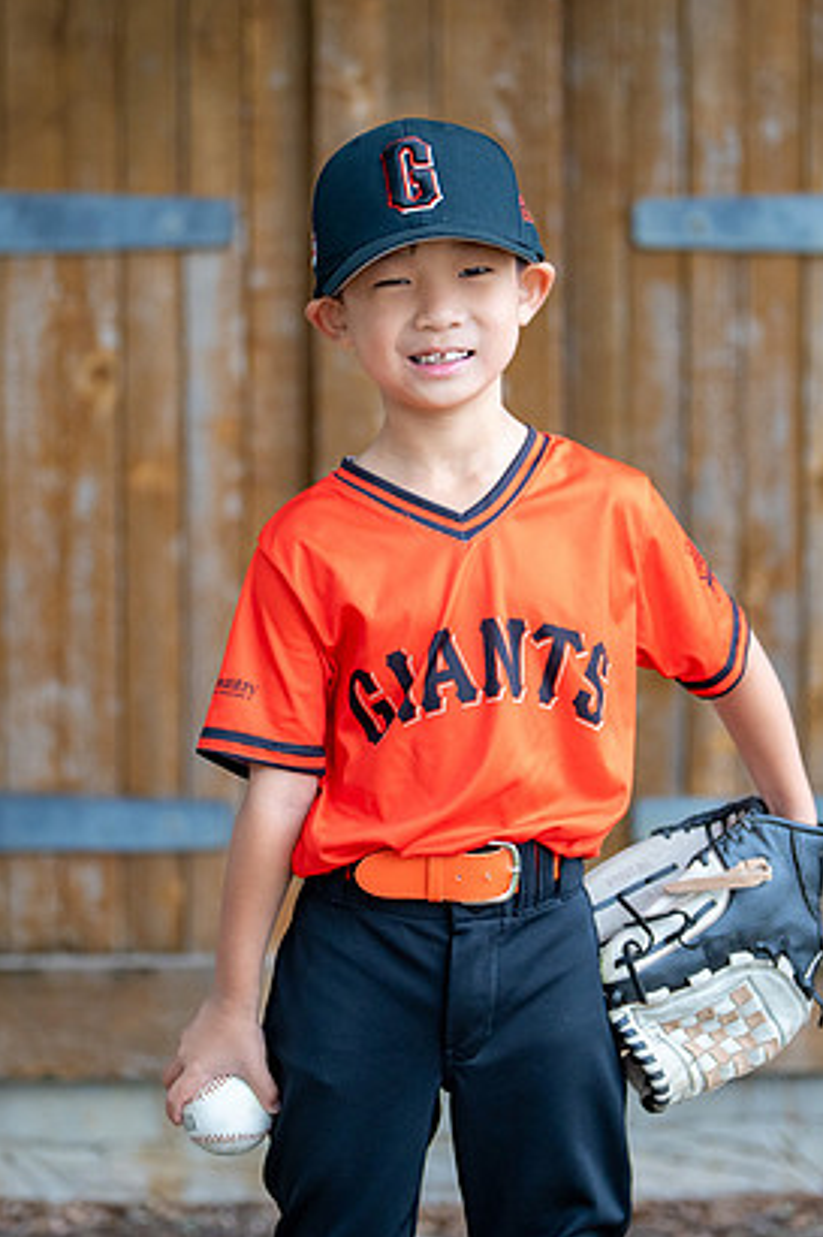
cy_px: 526
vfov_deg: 21.9
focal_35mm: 93
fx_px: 3192
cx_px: 412
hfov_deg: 14.7
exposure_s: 1/640
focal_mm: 50
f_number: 1.2
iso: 500
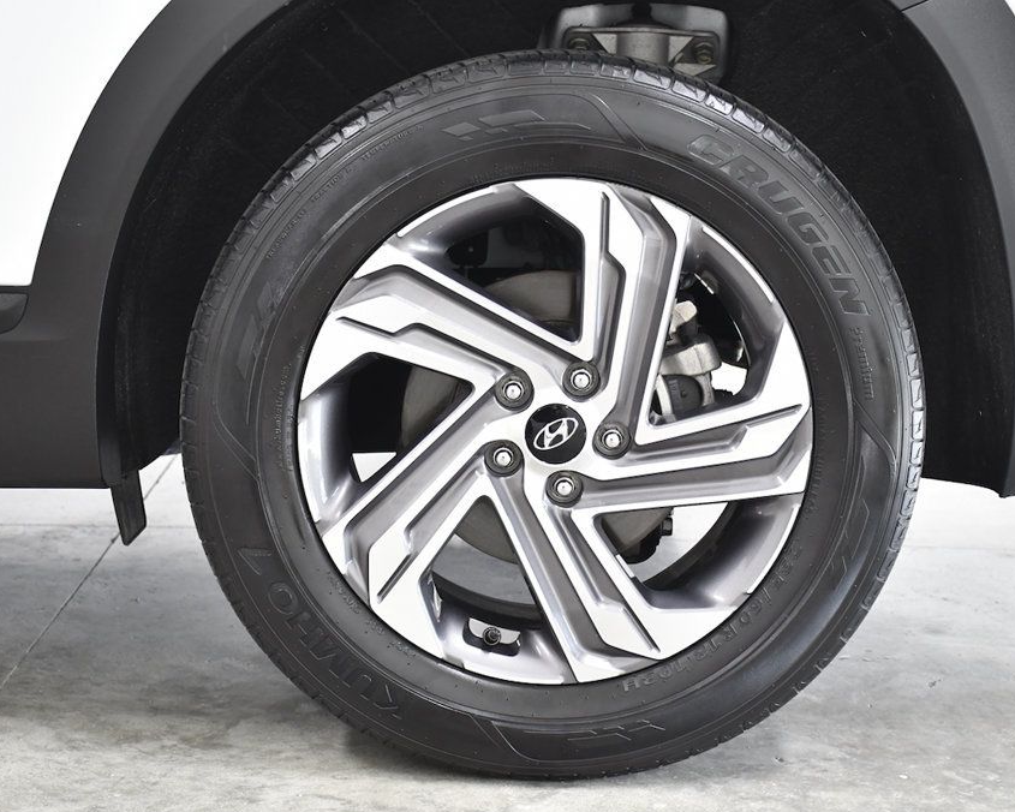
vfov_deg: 26.2
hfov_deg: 32.5
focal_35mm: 58
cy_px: 409
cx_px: 550
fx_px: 1742
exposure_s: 1/160
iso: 1250
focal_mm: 34
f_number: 4.2
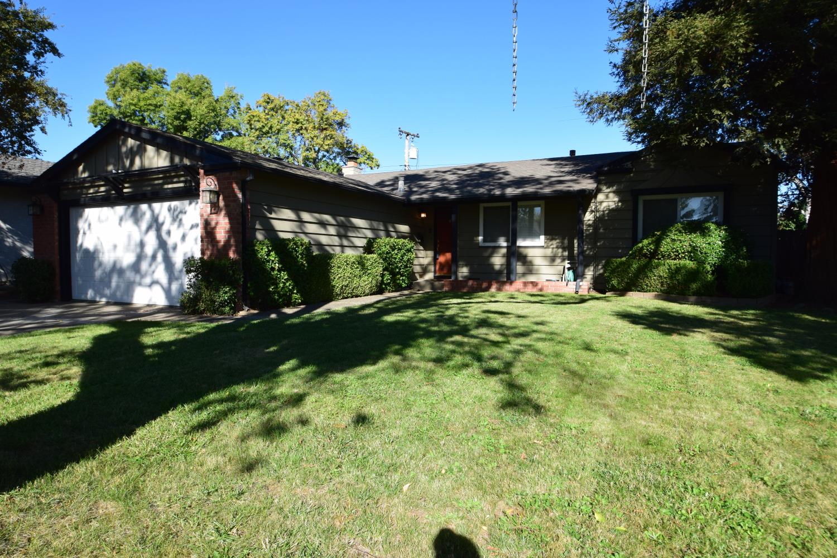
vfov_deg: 59.5
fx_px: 488
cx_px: 418
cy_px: 279
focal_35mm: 21
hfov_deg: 81.2
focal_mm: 14
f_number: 11
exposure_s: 1/400
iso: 400
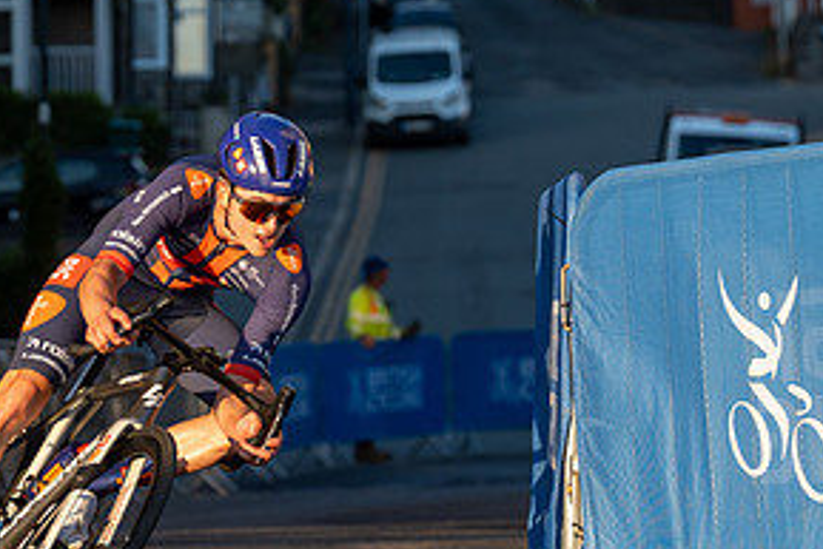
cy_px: 348
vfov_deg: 6.1
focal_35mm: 225
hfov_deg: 9.1
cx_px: 34
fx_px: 5146
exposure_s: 1/1000
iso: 200
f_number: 4
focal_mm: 112
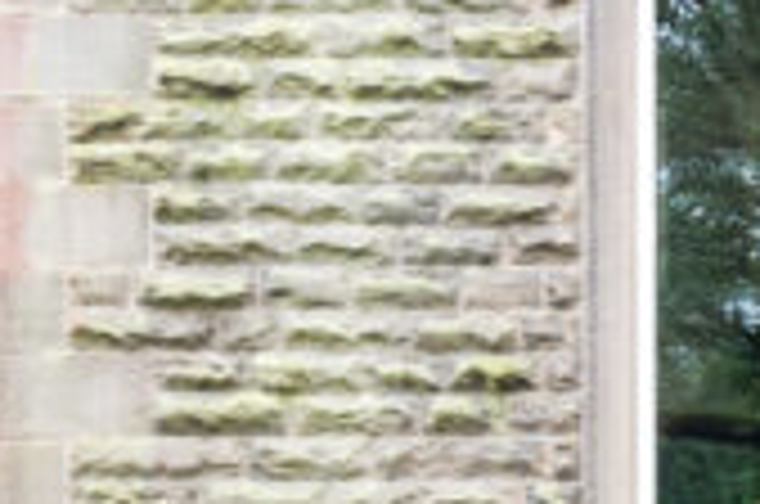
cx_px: 1965
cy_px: 929
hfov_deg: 9.6
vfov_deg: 7.2
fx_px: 3898
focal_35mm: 185
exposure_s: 1/20
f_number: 8
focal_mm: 30
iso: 200
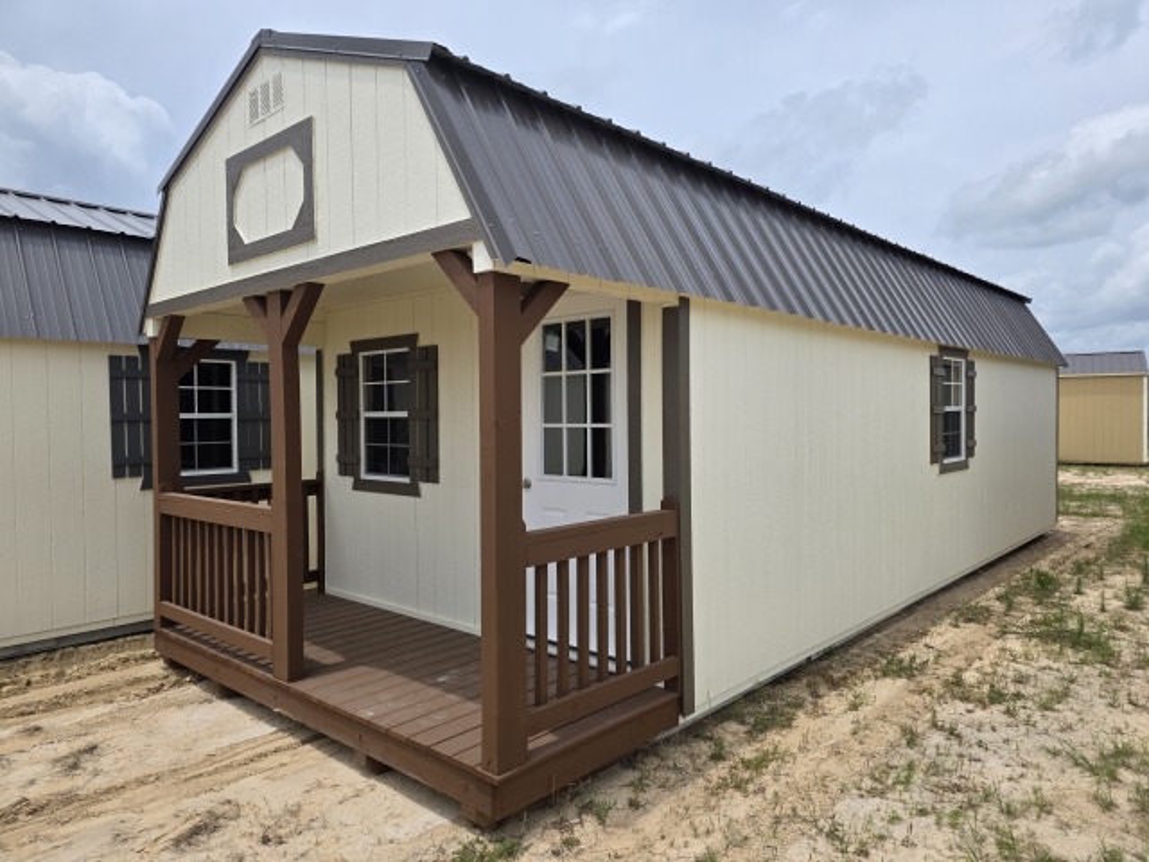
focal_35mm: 23
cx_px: 574
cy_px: 431
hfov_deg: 73.9
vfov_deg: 58.9
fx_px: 763
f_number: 1.7
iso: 64
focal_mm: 6.3
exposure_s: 1/7944
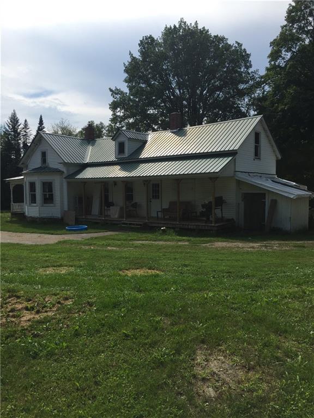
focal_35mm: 29
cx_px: 157
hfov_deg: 48.2
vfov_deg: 61.7
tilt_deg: -3.0
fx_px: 351
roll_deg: +1.0
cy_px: 209
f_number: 2.2
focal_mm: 4.15
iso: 32
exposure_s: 1/2475
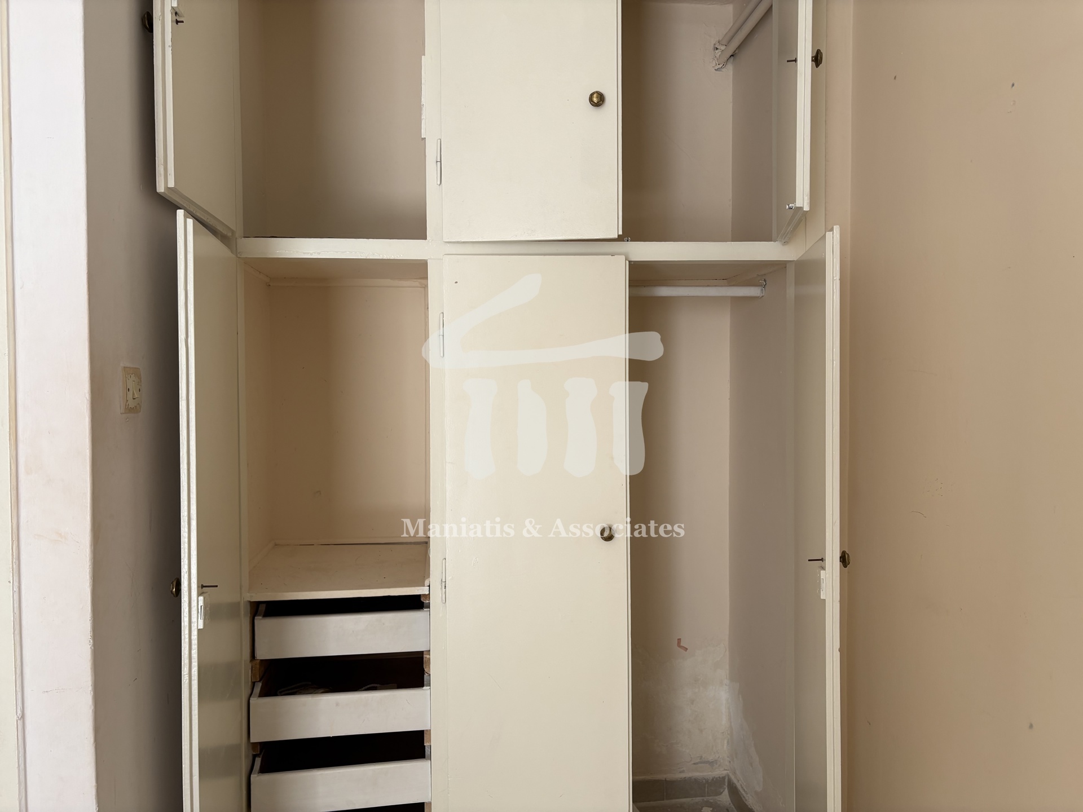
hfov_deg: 67.3
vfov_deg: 53.1
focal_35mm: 26
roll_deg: +0.8
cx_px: 542
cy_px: 406
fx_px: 813
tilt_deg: -1.5
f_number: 1.6
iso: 40
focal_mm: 5.96
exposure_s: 1/121
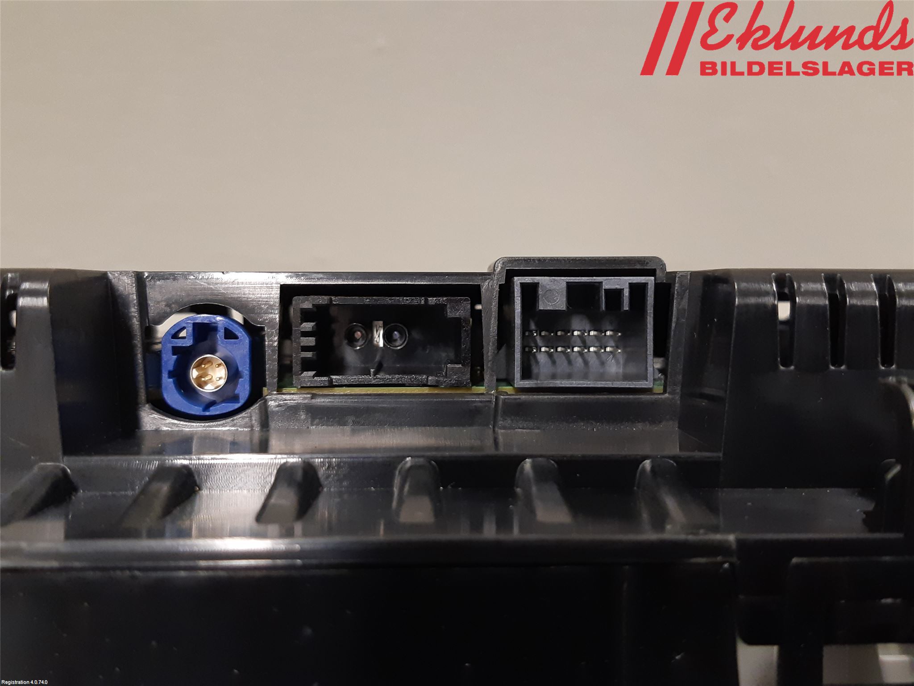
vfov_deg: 53.1
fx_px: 687
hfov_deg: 67.3
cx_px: 457
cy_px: 343
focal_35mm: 26
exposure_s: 1/33
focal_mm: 3.93
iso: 200
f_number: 1.7
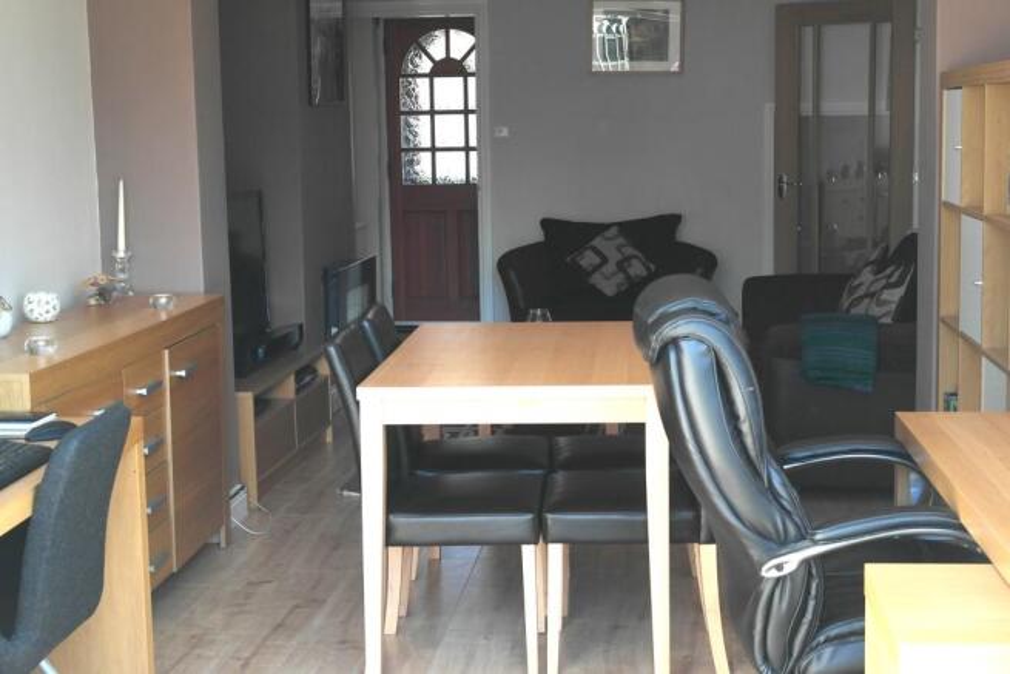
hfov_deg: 34.5
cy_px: 337
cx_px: 505
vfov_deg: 23.4
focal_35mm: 58
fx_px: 1627
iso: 400
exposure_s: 1/125
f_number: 5
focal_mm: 38
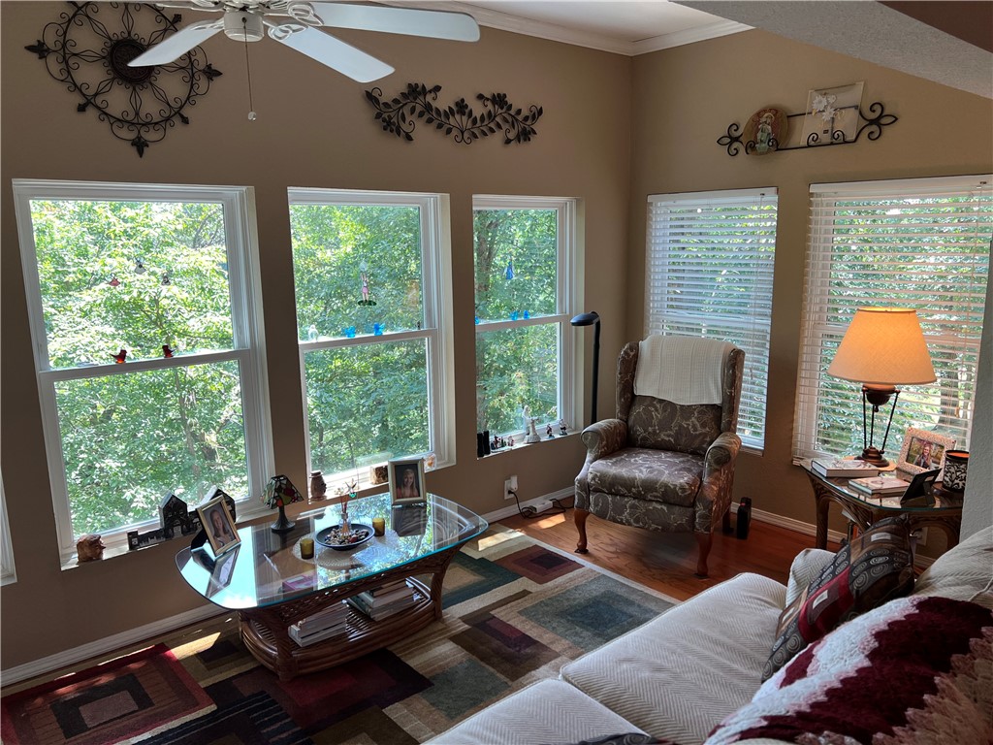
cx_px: 496
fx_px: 746
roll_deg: +0.6
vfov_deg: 53.1
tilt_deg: -10.5
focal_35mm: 26
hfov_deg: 67.3
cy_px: 372
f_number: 1.5
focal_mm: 5.7
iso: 50
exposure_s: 1/120
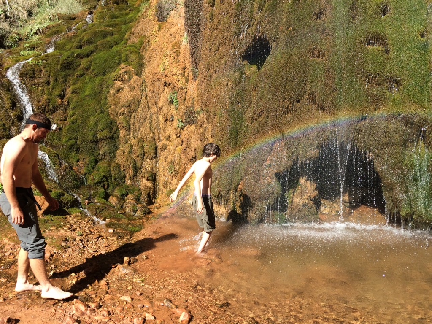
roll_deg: +2.4
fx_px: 362
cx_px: 216
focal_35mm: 29
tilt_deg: -8.0
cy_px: 162
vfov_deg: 48.2
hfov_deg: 61.7
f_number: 2.2
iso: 32
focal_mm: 4.15
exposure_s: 1/873
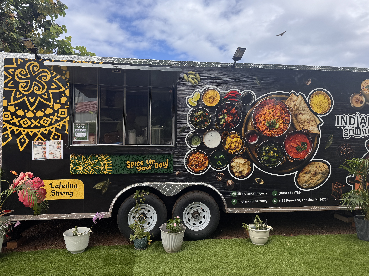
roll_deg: +1.3
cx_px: 188
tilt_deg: +1.7
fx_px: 266
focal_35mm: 25
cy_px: 133
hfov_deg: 69.4
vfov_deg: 54.9
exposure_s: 1/3597
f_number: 1.78
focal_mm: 6.76
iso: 80
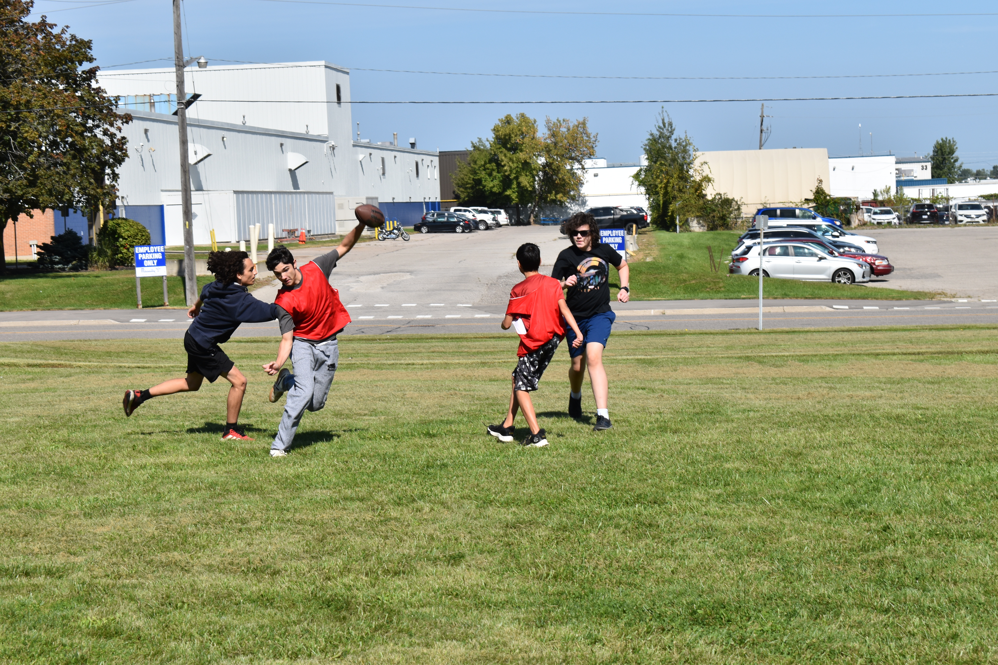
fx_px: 2287
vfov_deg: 16.6
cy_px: 332
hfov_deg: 24.6
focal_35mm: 82
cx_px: 499
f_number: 11
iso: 200
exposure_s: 1/500
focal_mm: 55
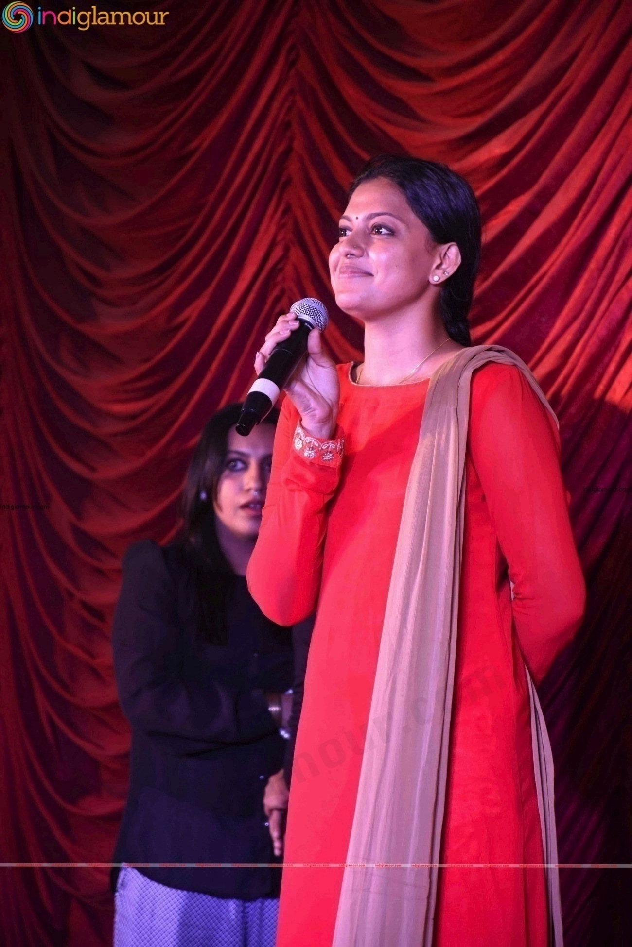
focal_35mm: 210
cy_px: 474
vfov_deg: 9.8
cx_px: 316
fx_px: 5530
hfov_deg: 6.5
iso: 1000
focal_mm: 140
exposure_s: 1/80
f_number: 5.6
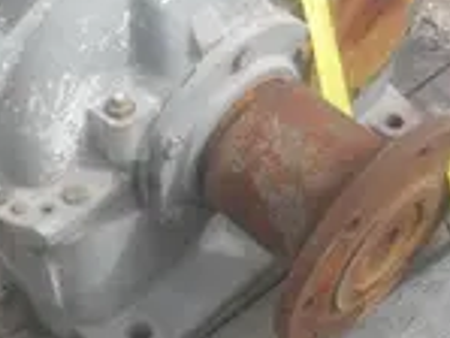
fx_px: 976
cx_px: 220
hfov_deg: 26.0
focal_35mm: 75
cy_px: 190
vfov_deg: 19.7
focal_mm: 5
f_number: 8.5
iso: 64
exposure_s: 1/50
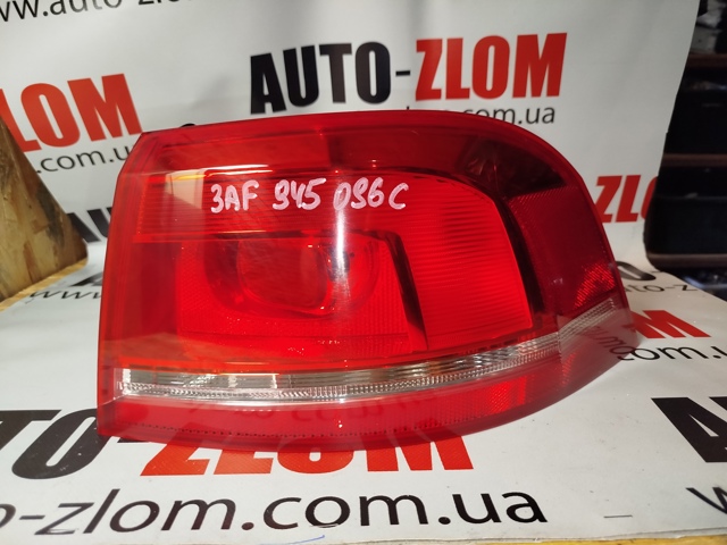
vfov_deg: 56.8
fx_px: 504
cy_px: 272
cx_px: 364
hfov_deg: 71.6
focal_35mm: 24
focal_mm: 5.31
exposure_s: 1/33
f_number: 1.7
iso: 100
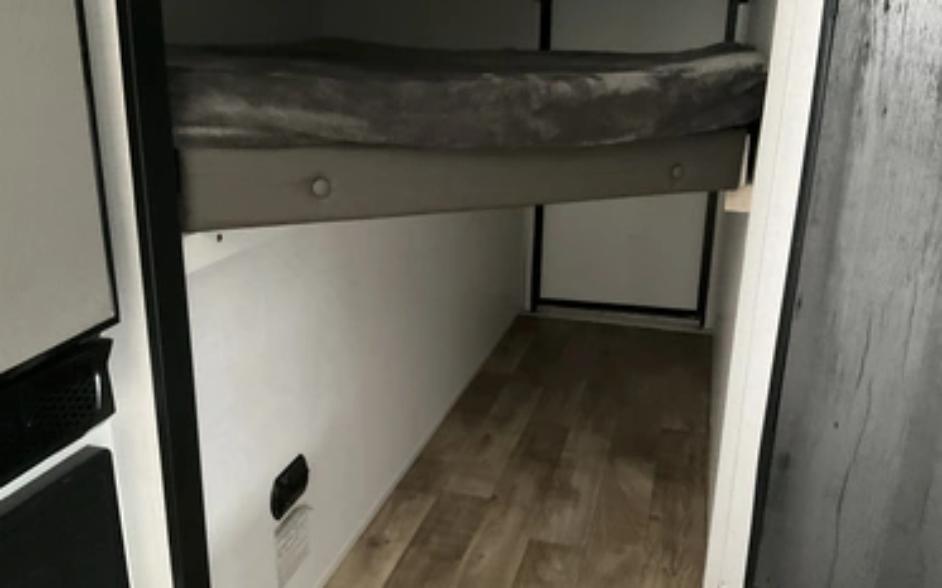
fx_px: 847
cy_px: 313
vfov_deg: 38.3
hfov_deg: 58.1
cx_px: 480
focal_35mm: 33
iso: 640
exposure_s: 1/23
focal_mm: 3
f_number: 1.8
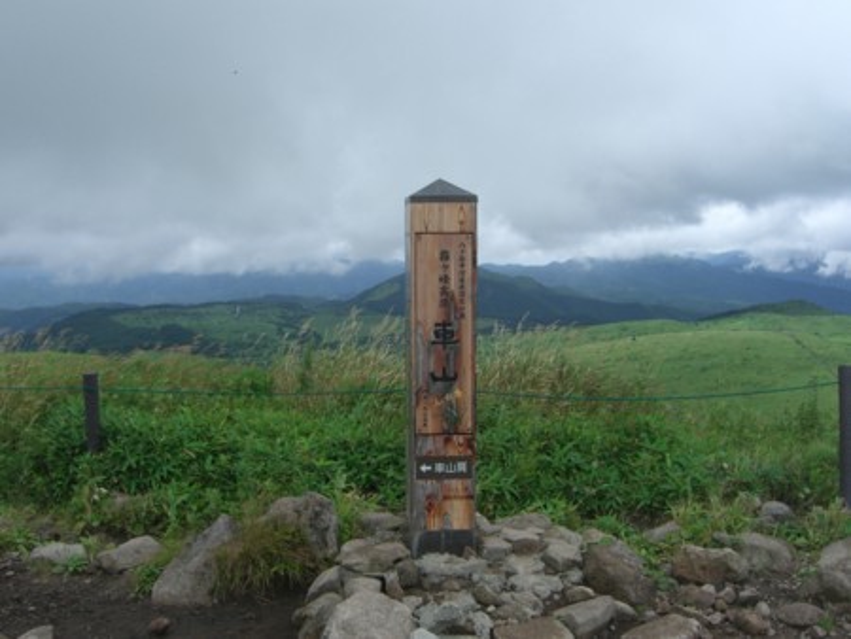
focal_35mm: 38
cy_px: 320
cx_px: 426
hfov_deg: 49.0
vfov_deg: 37.8
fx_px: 935
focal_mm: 7.9
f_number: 4
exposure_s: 1/500
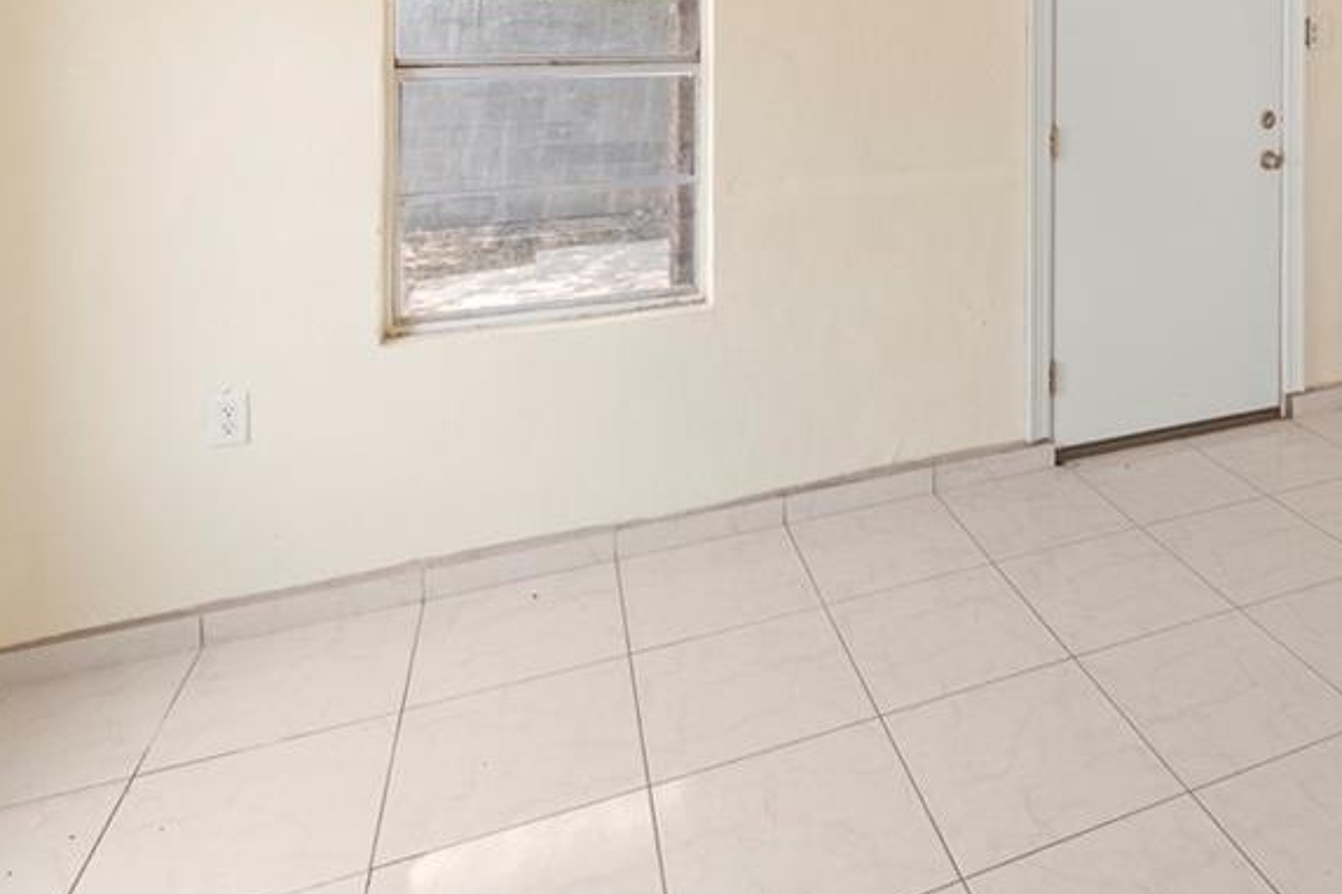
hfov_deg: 66.6
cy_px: 150
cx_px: 1023
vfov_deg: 47.8
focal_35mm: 25
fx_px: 932
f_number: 9
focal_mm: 14
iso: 3200
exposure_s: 1/100
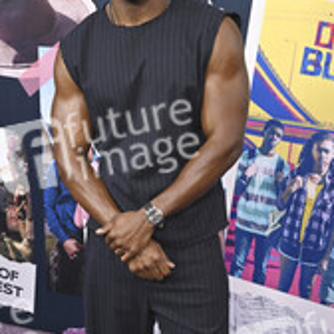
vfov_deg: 20.3
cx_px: 155
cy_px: 247
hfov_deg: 20.4
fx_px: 928
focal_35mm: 85
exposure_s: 1/250
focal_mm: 42
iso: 800
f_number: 5
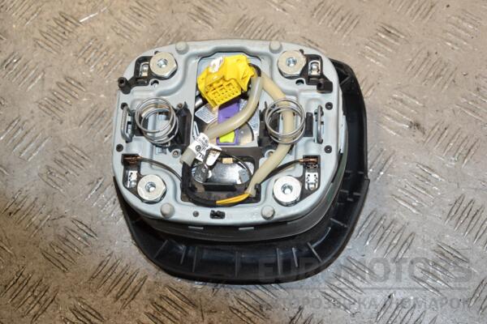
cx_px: 244
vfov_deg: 23.8
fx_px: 771
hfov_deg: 35.1
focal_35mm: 57
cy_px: 162
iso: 800
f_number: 9
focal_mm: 38
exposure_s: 1/200
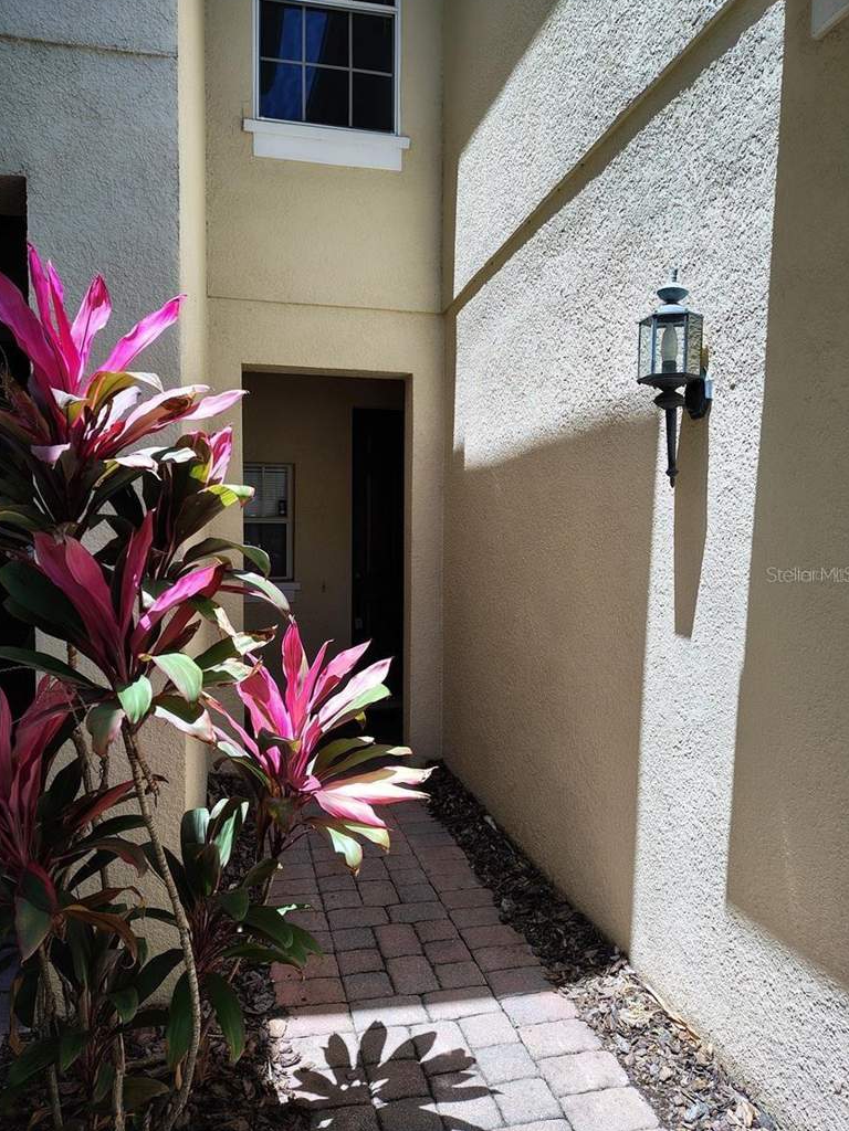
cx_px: 417
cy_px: 573
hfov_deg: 54.9
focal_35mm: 25
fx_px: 818
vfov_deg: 69.4
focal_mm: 5.56
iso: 100
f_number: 1.8
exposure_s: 1/411
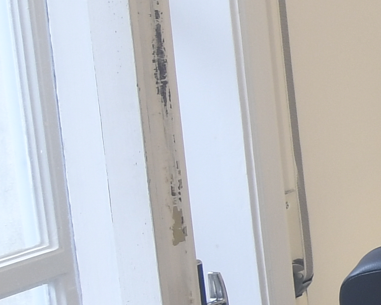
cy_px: 124
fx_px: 1218
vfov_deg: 14.3
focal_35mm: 108
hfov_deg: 10.5
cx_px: 1221
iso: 400
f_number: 5.6
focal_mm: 11
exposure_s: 1/40
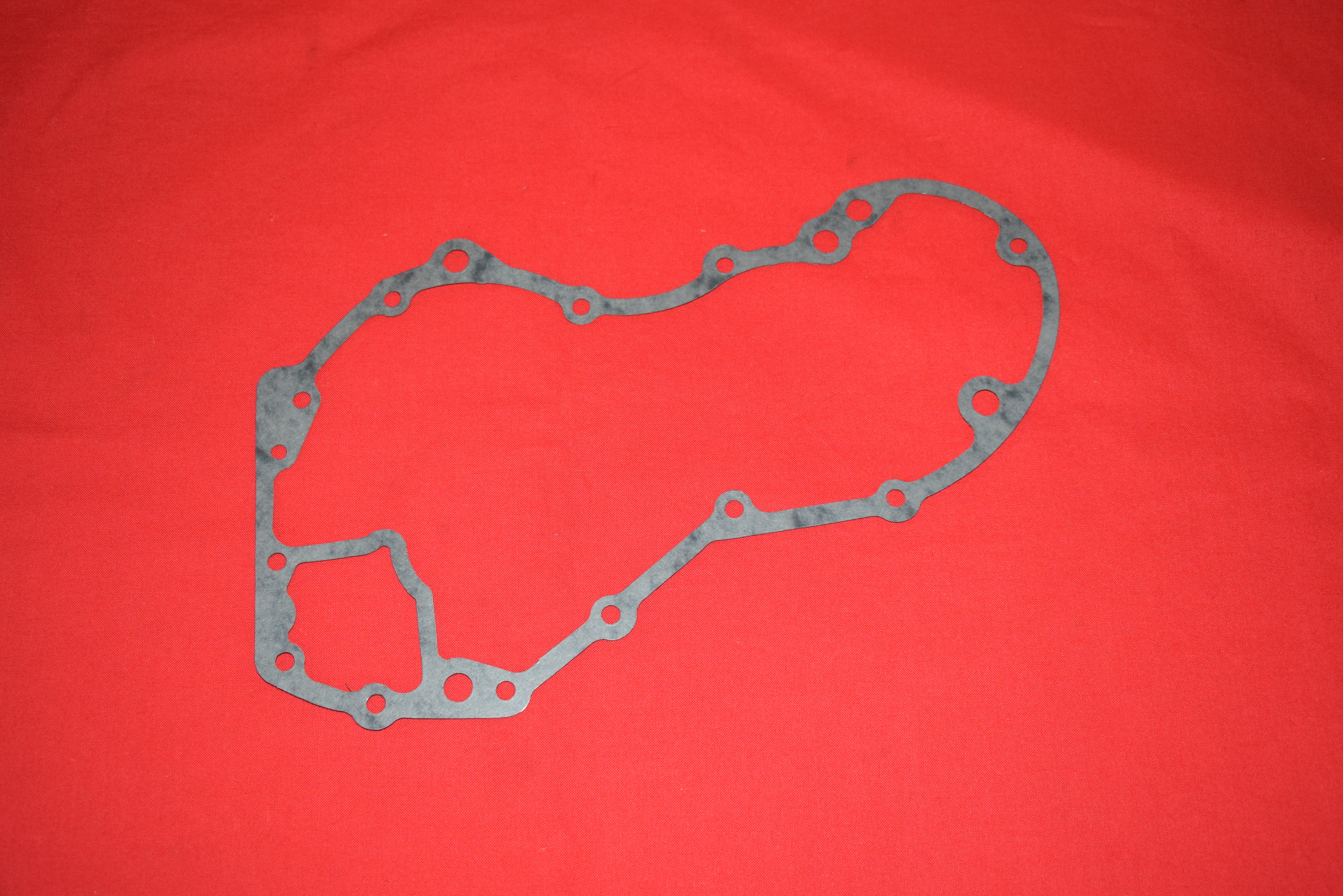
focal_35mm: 45
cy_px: 448
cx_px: 672
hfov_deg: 43.6
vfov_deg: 29.9
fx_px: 1679
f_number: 5
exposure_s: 1/200
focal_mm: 30
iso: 1250
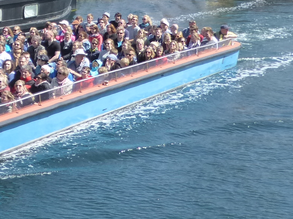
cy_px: 22
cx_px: -132
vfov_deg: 14.8
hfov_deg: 17.9
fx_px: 838
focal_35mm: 99
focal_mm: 5.4
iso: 160
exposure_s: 1/640
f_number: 3.6
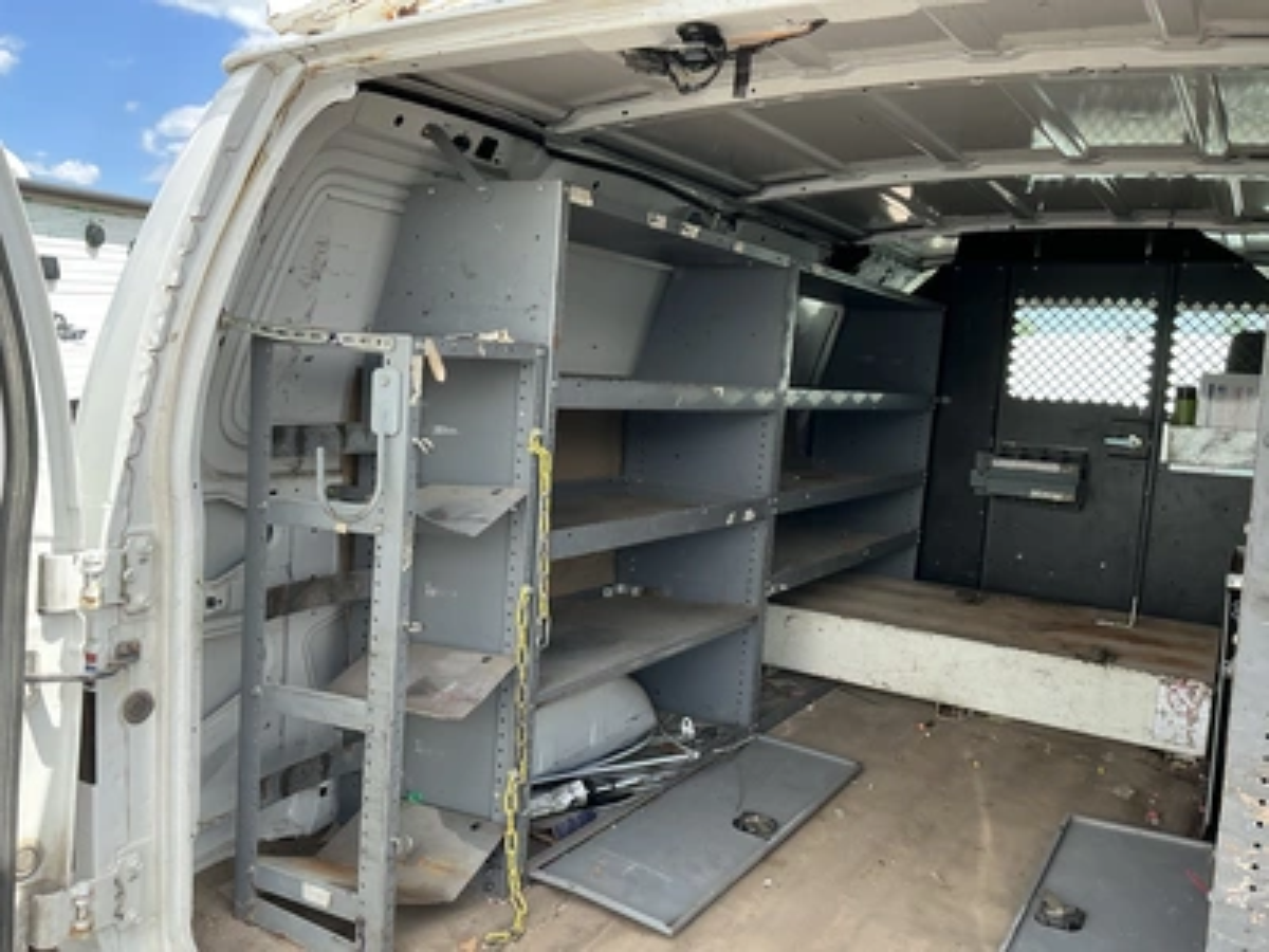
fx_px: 1026
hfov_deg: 63.4
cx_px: 634
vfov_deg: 49.7
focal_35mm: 28
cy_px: 476
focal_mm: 3
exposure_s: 1/289
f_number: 1.8
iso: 25
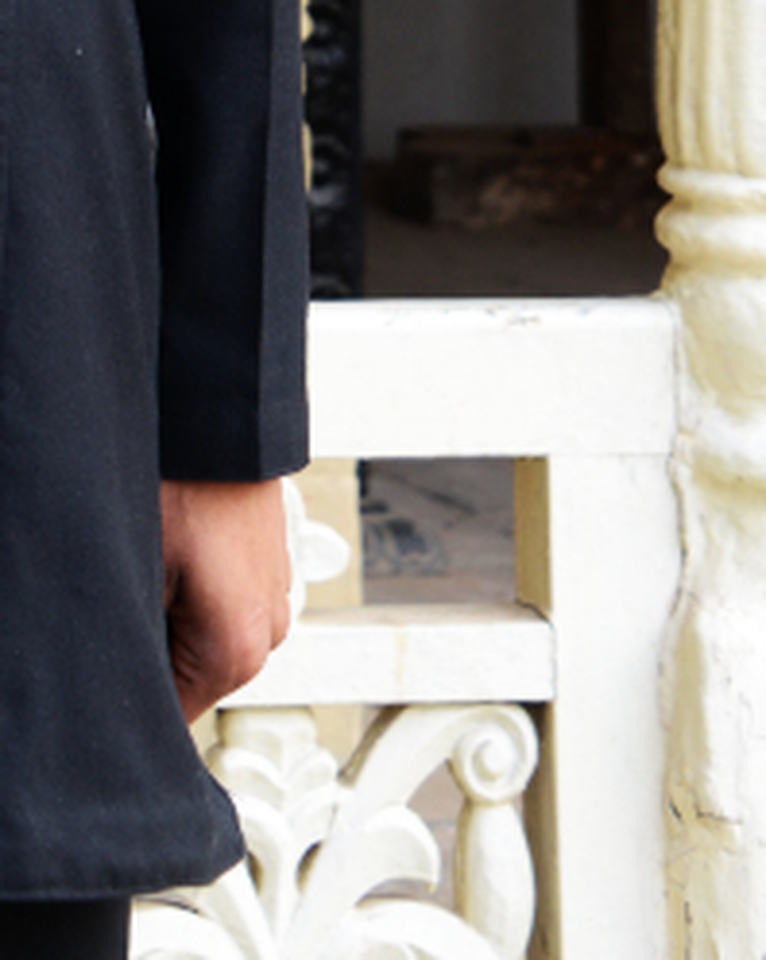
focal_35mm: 182
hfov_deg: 8.3
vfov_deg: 9.9
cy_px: -948
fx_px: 5164
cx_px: -397
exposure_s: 1/80
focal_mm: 48
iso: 400
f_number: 6.3
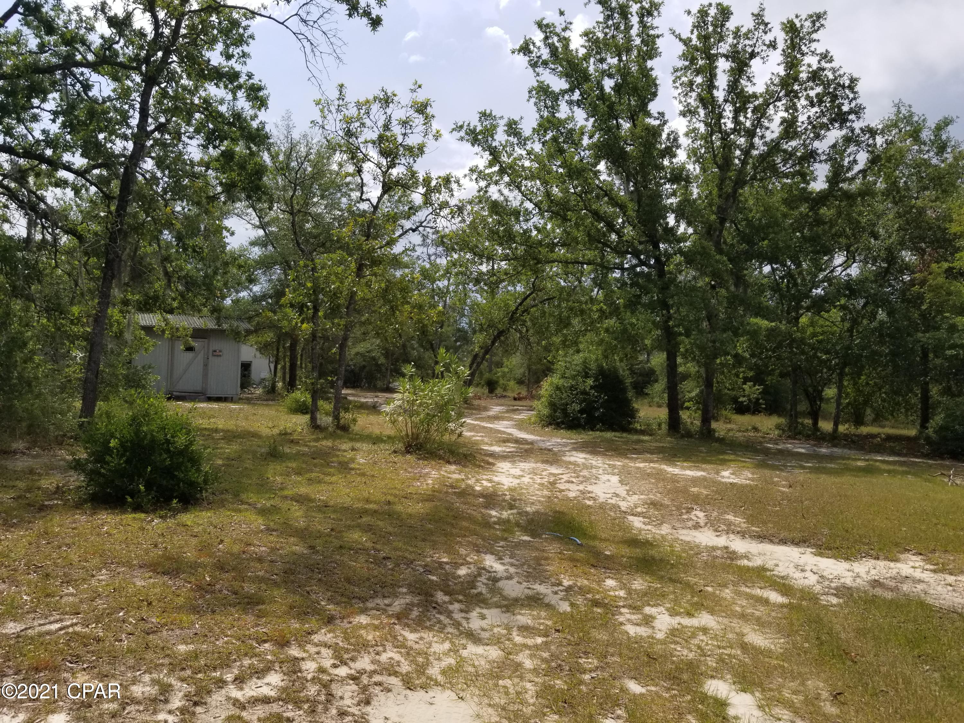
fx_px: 724
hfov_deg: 67.3
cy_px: 362
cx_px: 482
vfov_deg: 53.1
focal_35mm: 26
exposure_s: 1/3664
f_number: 1.7
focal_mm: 4.25
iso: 50
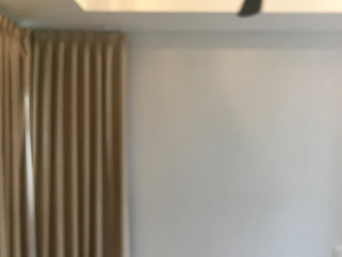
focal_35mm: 44
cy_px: 175
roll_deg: -0.8
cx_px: 239
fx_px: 435
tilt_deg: -0.1
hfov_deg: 42.1
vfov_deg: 32.5
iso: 100
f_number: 2.2
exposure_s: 1/33
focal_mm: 4.15
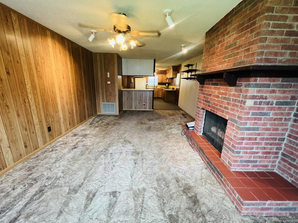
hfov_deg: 106.2
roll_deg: -1.5
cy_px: 112
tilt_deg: -14.3
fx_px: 112
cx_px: 149
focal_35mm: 13
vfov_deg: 89.9
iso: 800
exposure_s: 1/60
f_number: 1.8
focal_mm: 1.57
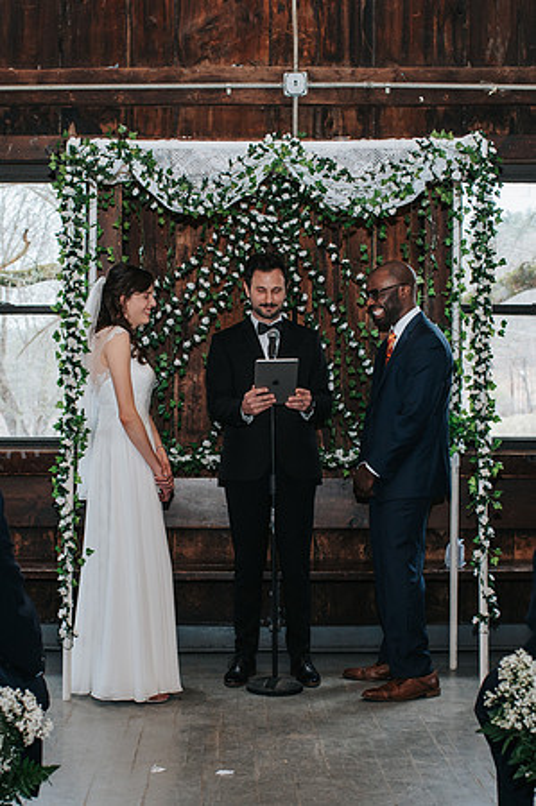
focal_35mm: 60
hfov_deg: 22.7
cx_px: 205
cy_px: 451
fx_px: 1333
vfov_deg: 33.6
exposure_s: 1/200
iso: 1000
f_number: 3.2
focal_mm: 35
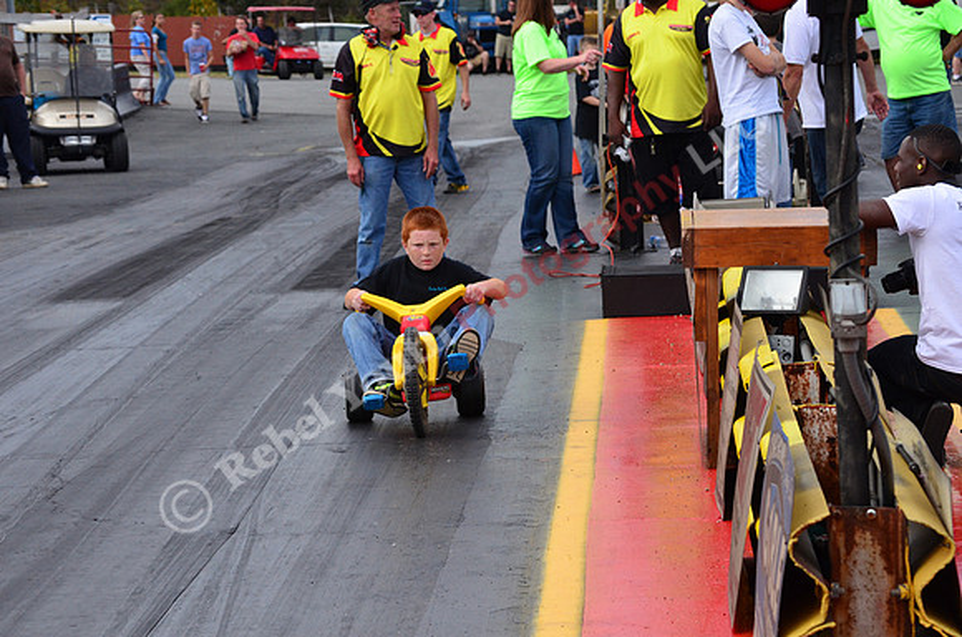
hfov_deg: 15.2
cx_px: 481
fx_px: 3600
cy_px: 318
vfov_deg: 10.1
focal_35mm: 135
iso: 1000
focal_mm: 90
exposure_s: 1/1000
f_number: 8
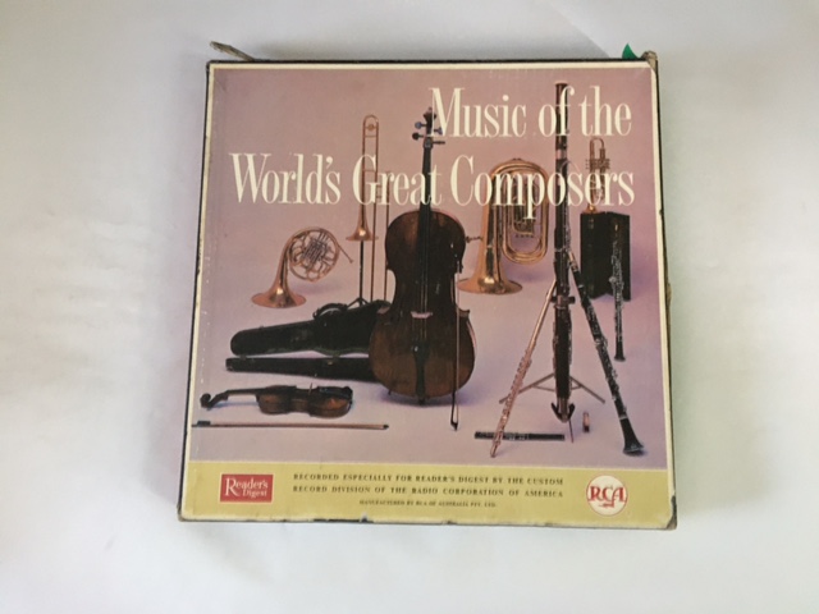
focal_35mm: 29
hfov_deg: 61.7
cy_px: 307
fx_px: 686
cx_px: 410
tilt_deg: -80.5
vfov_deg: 48.2
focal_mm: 4.15
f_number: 2.2
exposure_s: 1/17
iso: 400
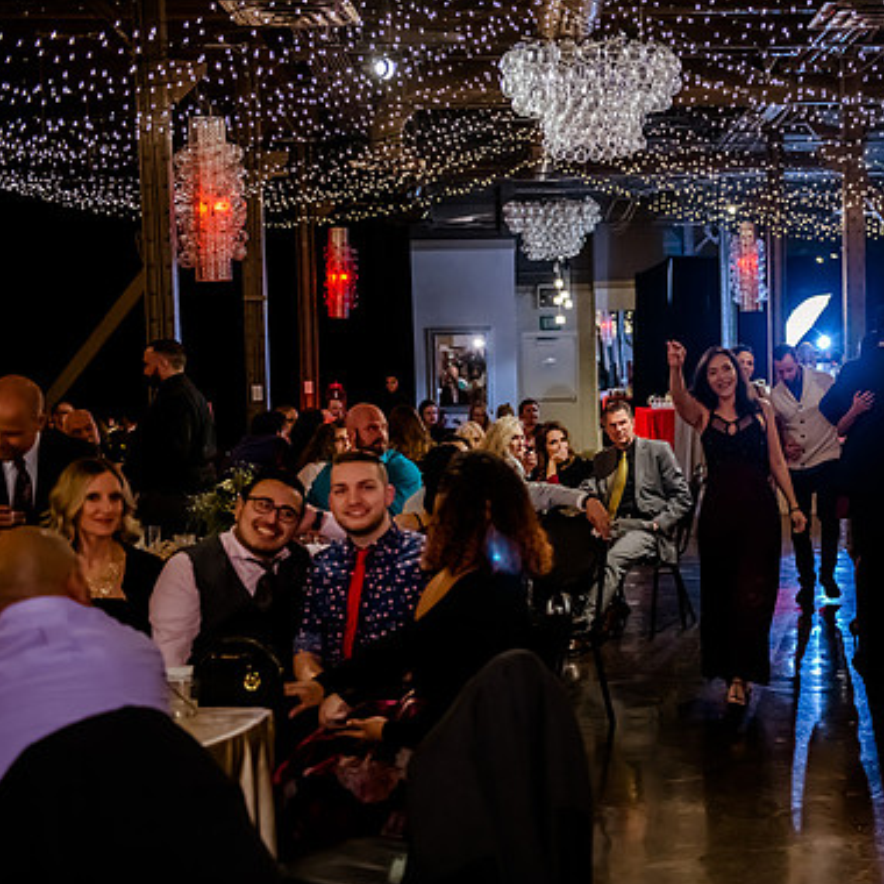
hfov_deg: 25.8
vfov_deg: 26.1
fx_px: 1907
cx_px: 649
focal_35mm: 66
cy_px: 448
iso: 5000
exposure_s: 1/200
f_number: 2.8
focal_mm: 50
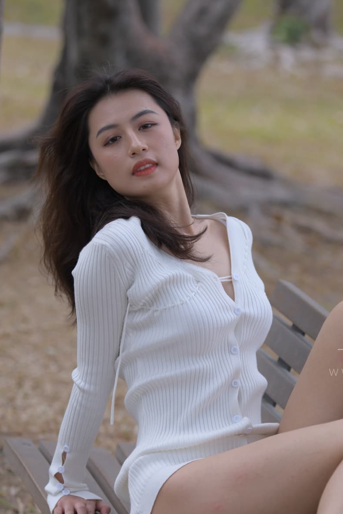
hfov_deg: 8.8
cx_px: 233
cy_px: 337
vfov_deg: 13.1
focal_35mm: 156
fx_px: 2229
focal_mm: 102
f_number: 3.5
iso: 100
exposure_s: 1/400
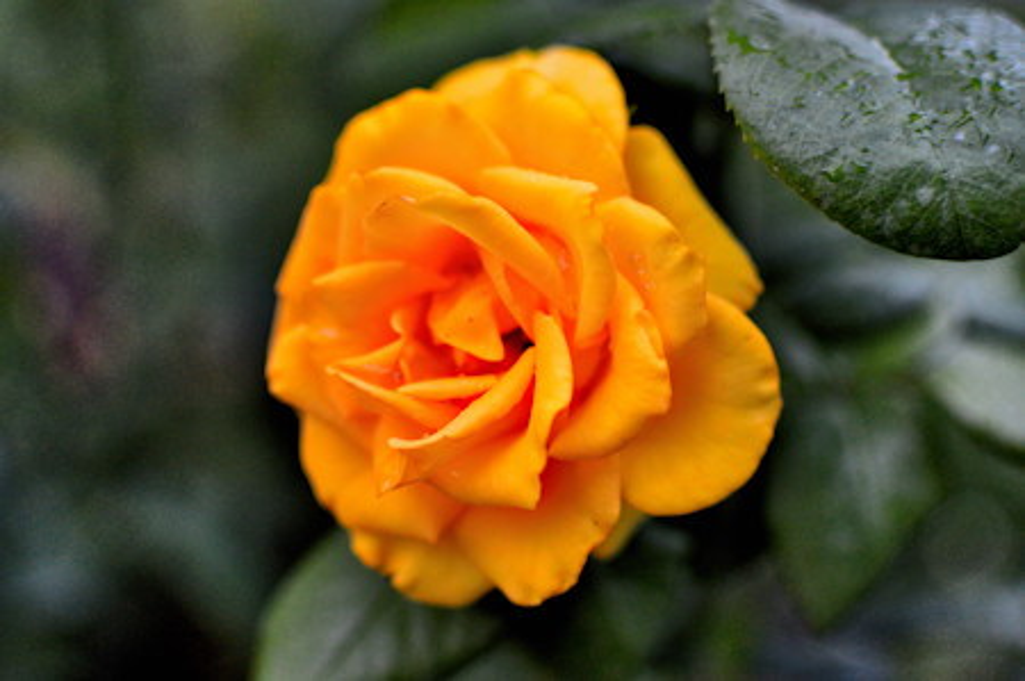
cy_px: 340
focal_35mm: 52
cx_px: 512
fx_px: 1493
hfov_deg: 37.9
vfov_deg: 25.7
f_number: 1.8
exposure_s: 1/250
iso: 1600
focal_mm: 35
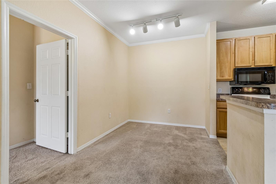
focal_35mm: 15
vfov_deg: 77.3
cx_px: 138
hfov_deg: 100.4
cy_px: 92
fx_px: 115
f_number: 7.1
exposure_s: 1/5
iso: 100
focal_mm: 10
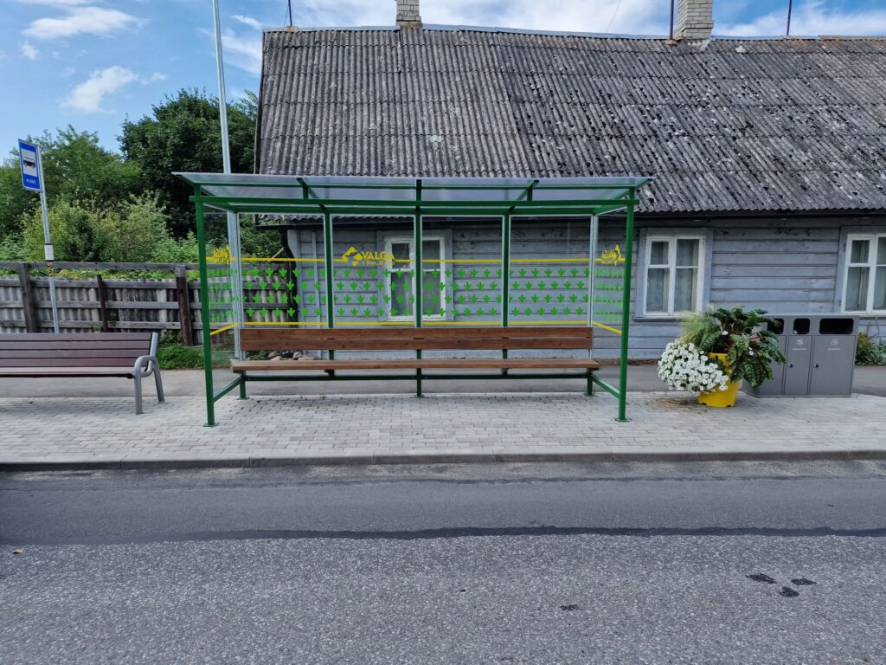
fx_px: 589
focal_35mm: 23
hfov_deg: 73.9
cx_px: 443
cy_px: 332
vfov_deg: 58.9
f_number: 1.8
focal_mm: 6.4
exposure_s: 1/530
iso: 50
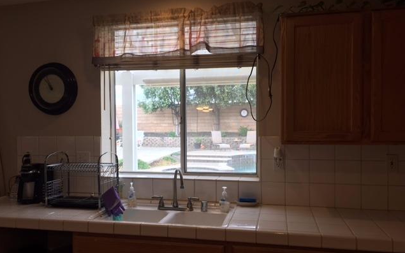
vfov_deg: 40.6
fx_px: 342
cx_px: 202
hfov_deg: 61.2
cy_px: 135
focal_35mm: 31
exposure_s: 1/120
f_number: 2.2
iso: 32
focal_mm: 4.15
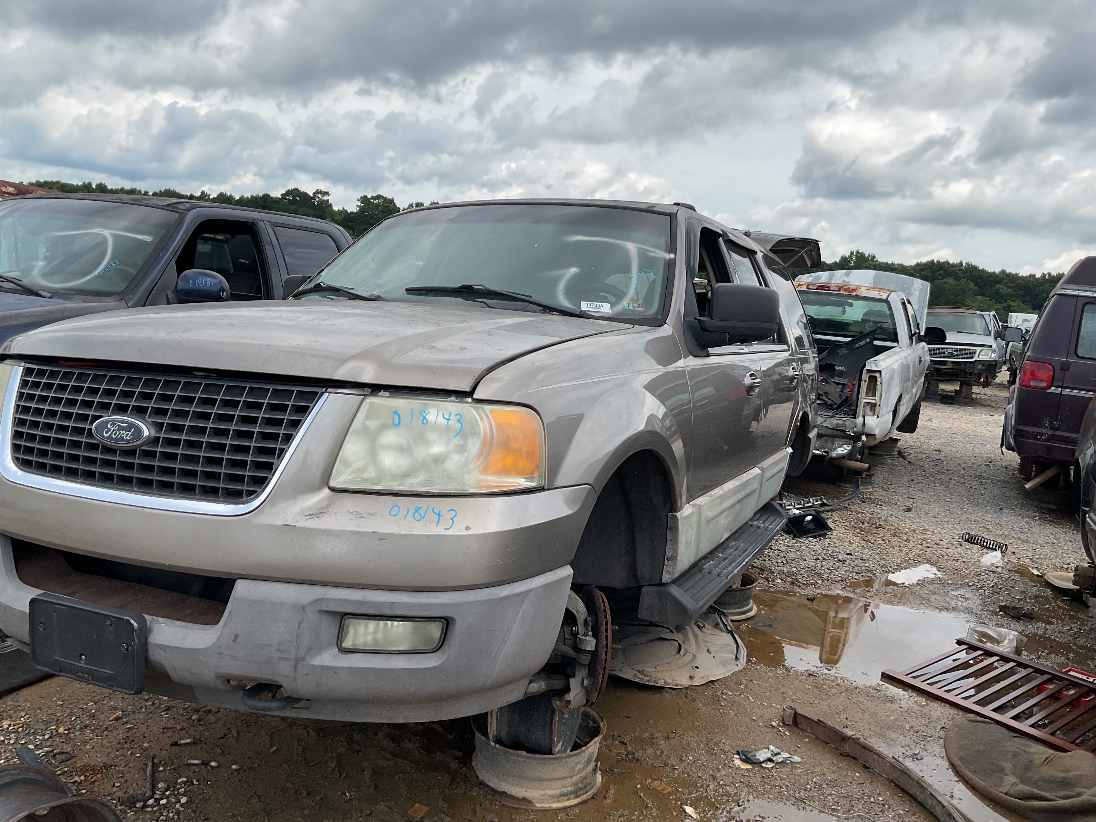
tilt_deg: -6.2
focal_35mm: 29
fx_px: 918
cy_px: 411
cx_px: 548
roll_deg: -4.9
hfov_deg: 61.7
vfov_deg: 48.2
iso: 16
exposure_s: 1/1675
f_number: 1.8
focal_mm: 3
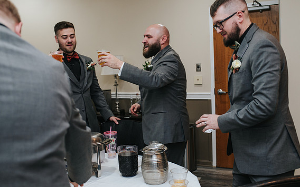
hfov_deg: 50.4
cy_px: 93
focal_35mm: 39
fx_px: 319
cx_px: 159
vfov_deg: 32.8
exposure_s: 1/200
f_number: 3.2
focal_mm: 35
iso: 800
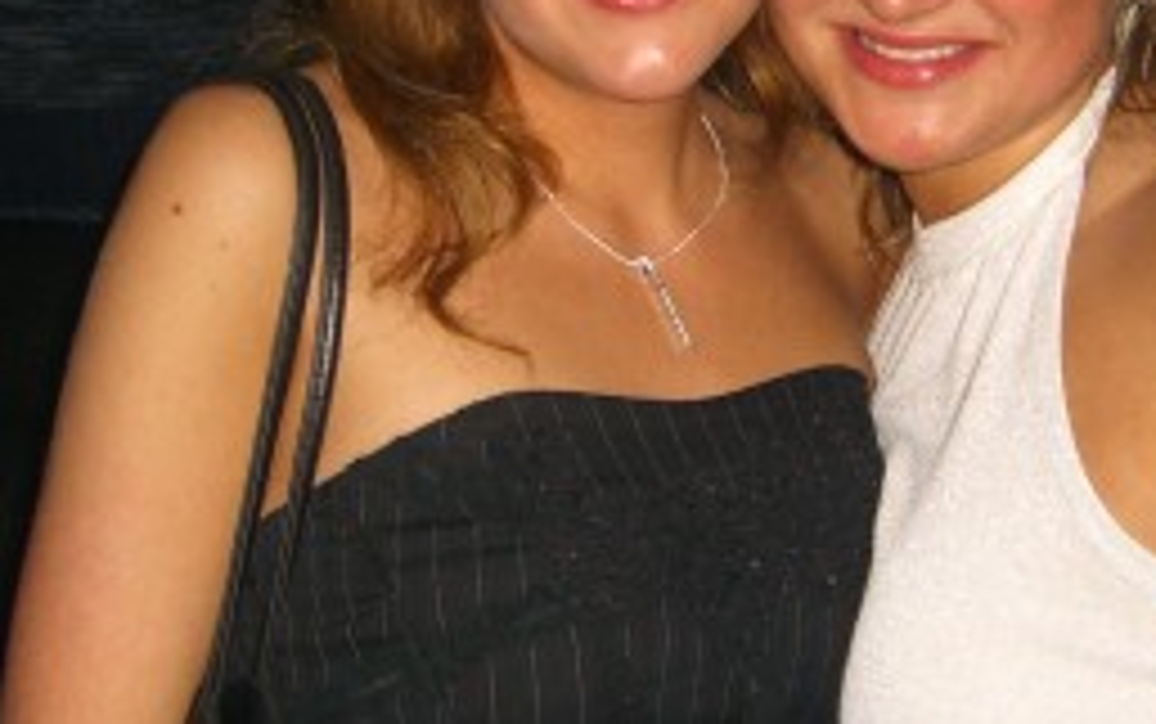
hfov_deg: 21.9
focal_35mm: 94
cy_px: 193
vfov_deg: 13.9
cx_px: 846
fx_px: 2963
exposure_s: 1/60
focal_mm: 7.9
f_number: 2.8
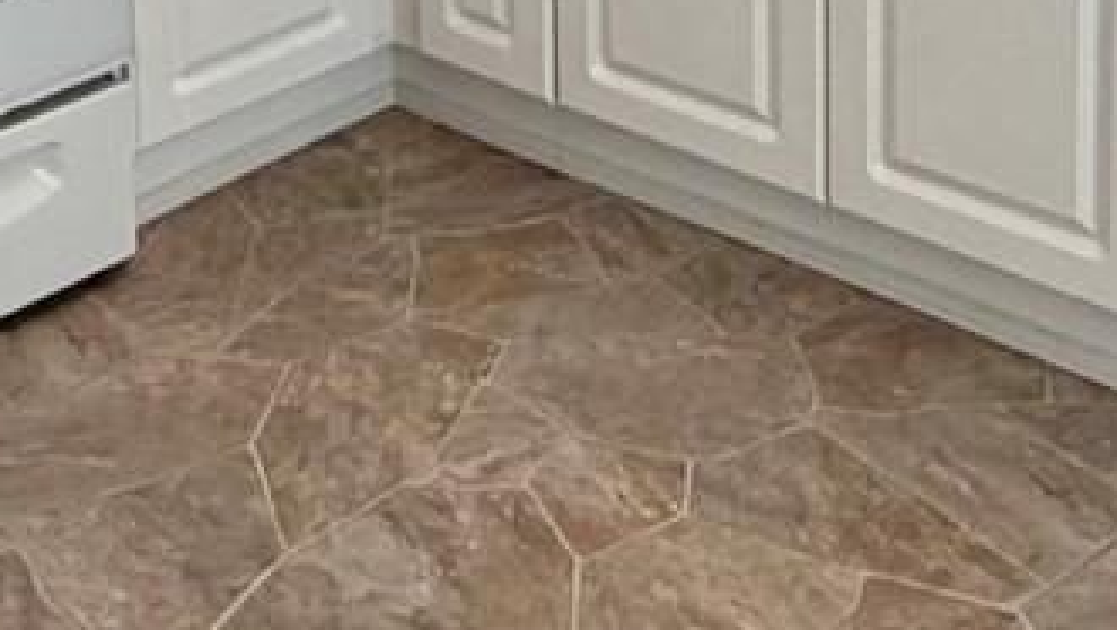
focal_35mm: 74
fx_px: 2193
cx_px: 325
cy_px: -589
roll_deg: +1.1
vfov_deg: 14.0
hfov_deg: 28.3
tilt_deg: -7.1
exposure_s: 1/120
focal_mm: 2.22
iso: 160
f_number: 2.2
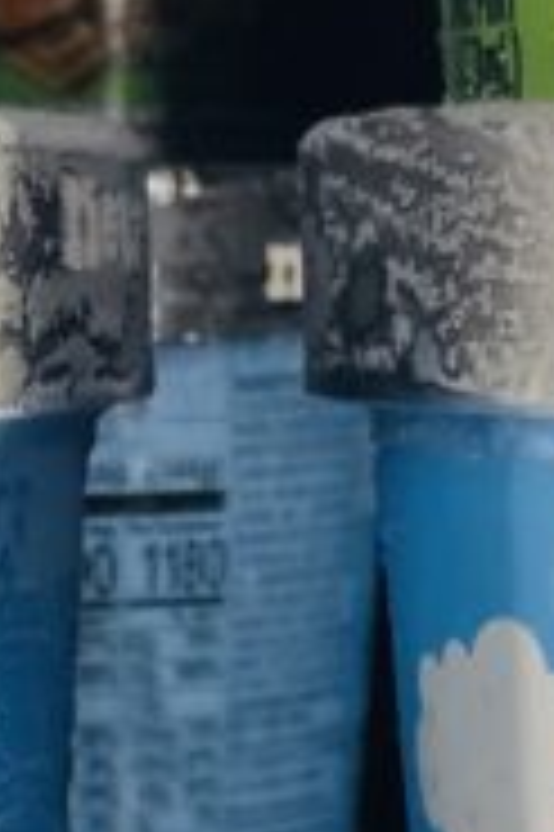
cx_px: 333
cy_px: 1754
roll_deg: +0.5
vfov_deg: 12.0
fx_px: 3469
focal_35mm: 150
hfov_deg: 9.1
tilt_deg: -23.1
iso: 64
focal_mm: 4.2
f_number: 1.6
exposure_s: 1/120
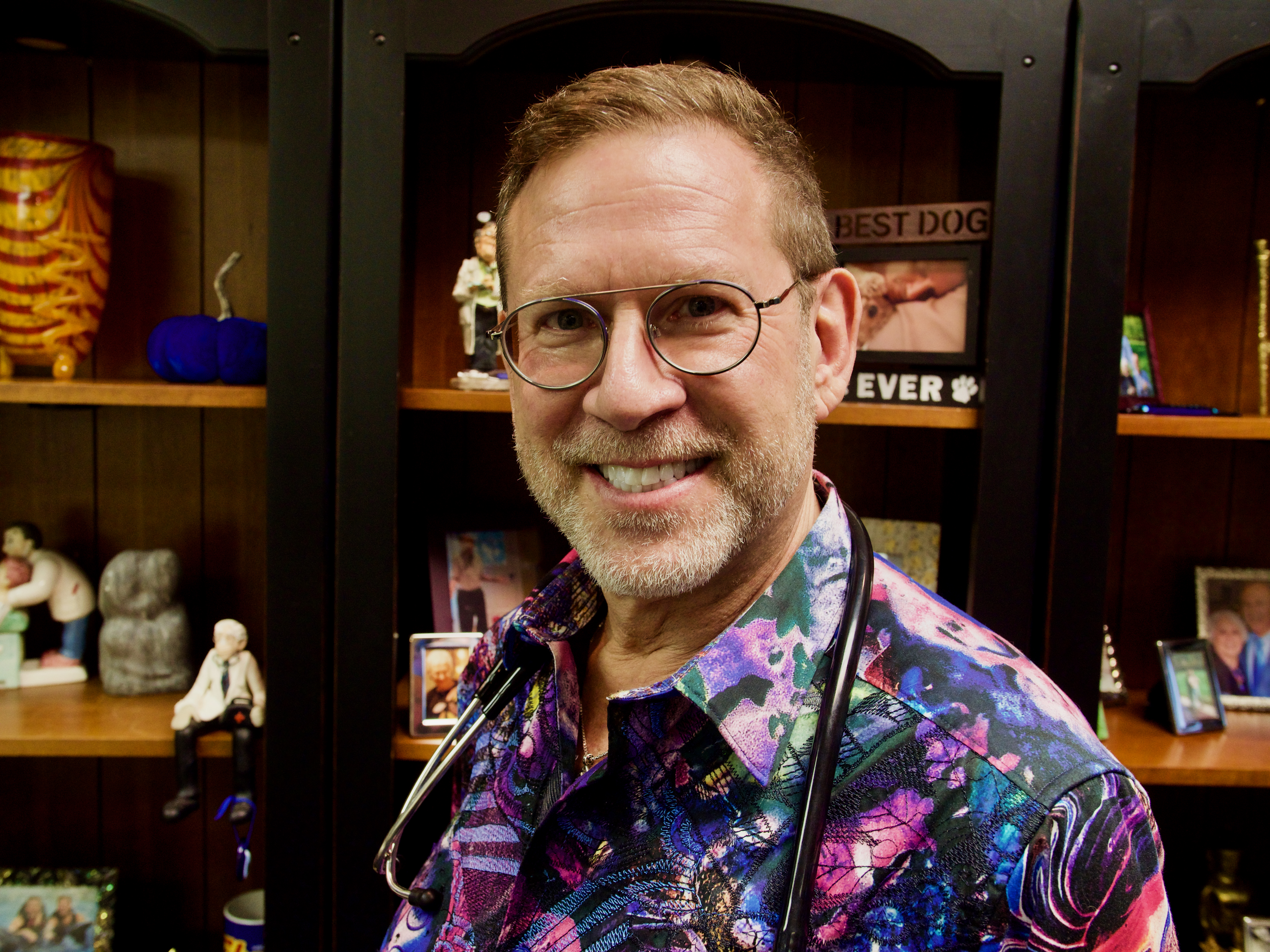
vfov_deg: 44.2
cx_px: 635
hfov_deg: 56.8
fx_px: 1174
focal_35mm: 32
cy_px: 476
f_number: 4
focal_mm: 16
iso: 640
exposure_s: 1/60
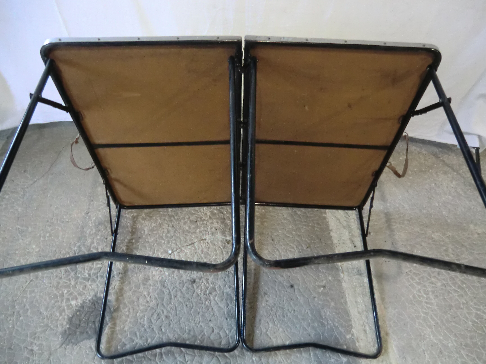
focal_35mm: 24
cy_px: 182
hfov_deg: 71.6
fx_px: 337
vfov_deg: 56.8
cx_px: 243
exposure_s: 1/10
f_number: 3.2
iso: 800
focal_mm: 4.3
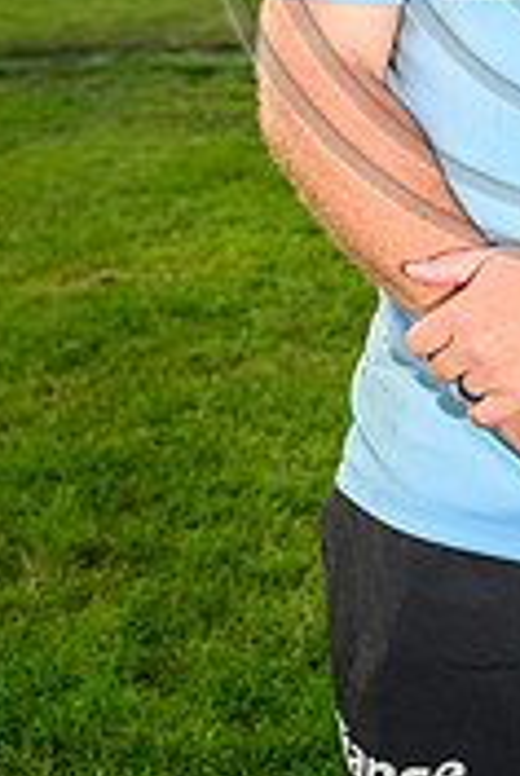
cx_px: 639
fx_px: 2201
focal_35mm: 102
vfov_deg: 18.8
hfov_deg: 13.1
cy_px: -168
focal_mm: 40
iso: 500
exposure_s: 1/160
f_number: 5
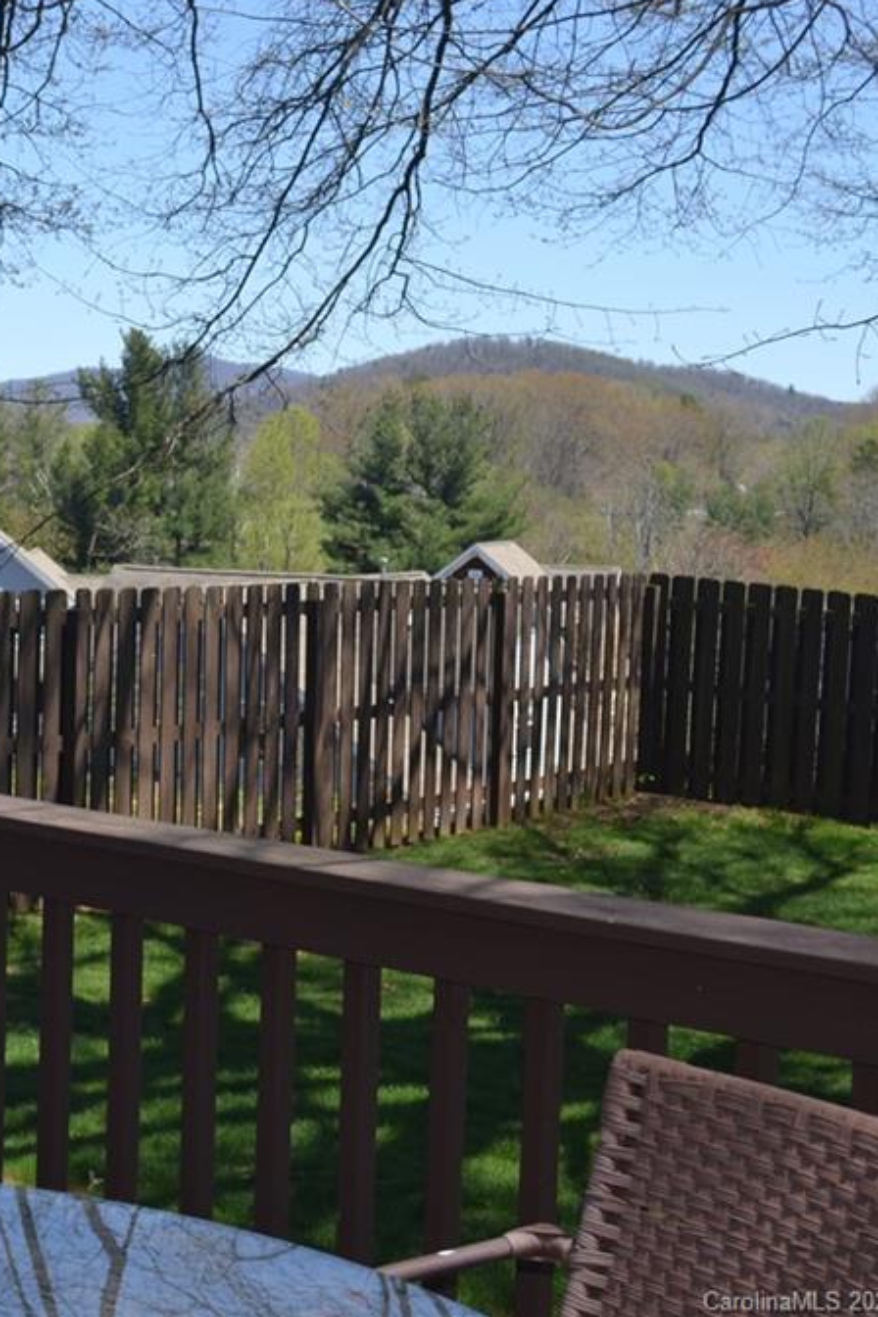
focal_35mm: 64
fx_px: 2341
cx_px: -88
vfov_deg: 31.4
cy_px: 651
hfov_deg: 20.3
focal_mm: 28
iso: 100
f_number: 6.3
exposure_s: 1/200
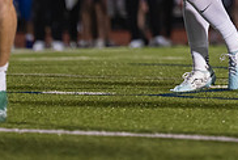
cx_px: 259
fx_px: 4761
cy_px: -142
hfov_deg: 2.9
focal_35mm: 719
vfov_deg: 1.9
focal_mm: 185
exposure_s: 1/1000
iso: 2500
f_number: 2.8
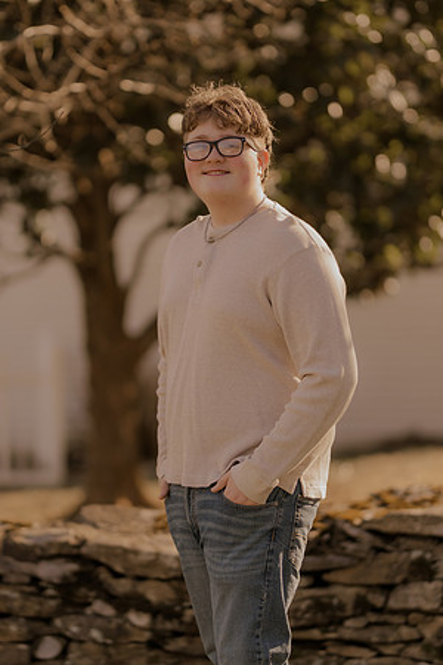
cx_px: 222
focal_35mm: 127
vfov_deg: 16.1
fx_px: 2344
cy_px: 332
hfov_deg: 10.8
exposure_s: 1/2500
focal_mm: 85
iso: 200
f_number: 1.4
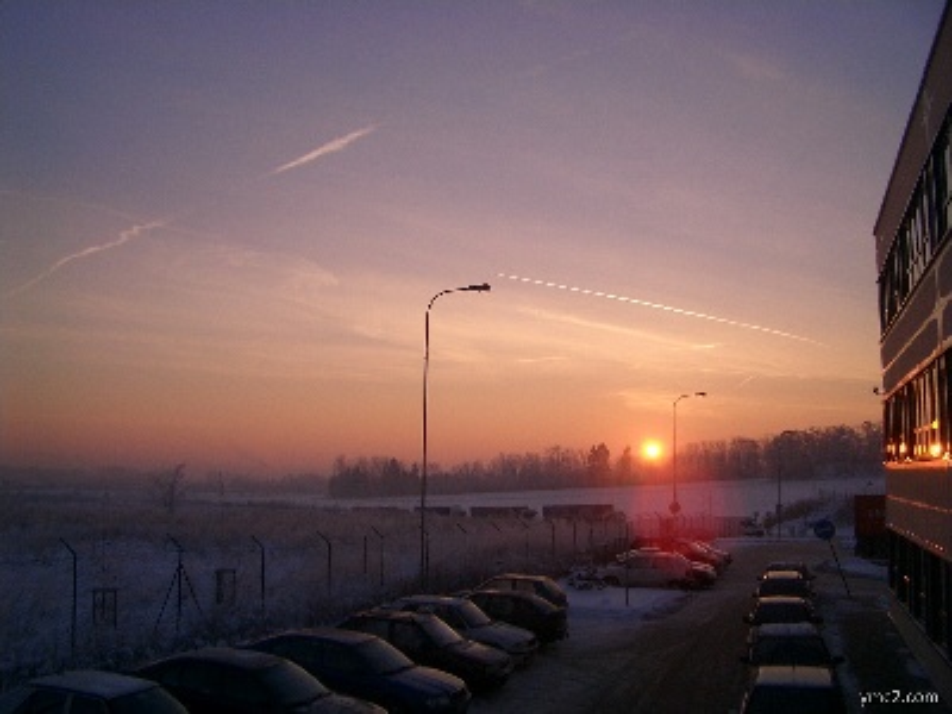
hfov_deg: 52.6
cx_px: 476
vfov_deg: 40.7
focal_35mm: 35
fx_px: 963
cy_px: 357
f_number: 4.3
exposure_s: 1/500
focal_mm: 5.8
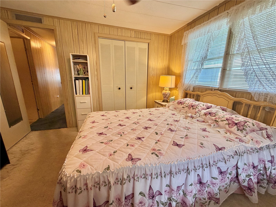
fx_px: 112
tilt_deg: -13.1
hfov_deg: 102.1
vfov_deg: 85.7
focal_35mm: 14
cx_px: 138
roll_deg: -0.6
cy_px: 104
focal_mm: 2.22
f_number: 2.2
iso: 250
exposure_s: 1/120
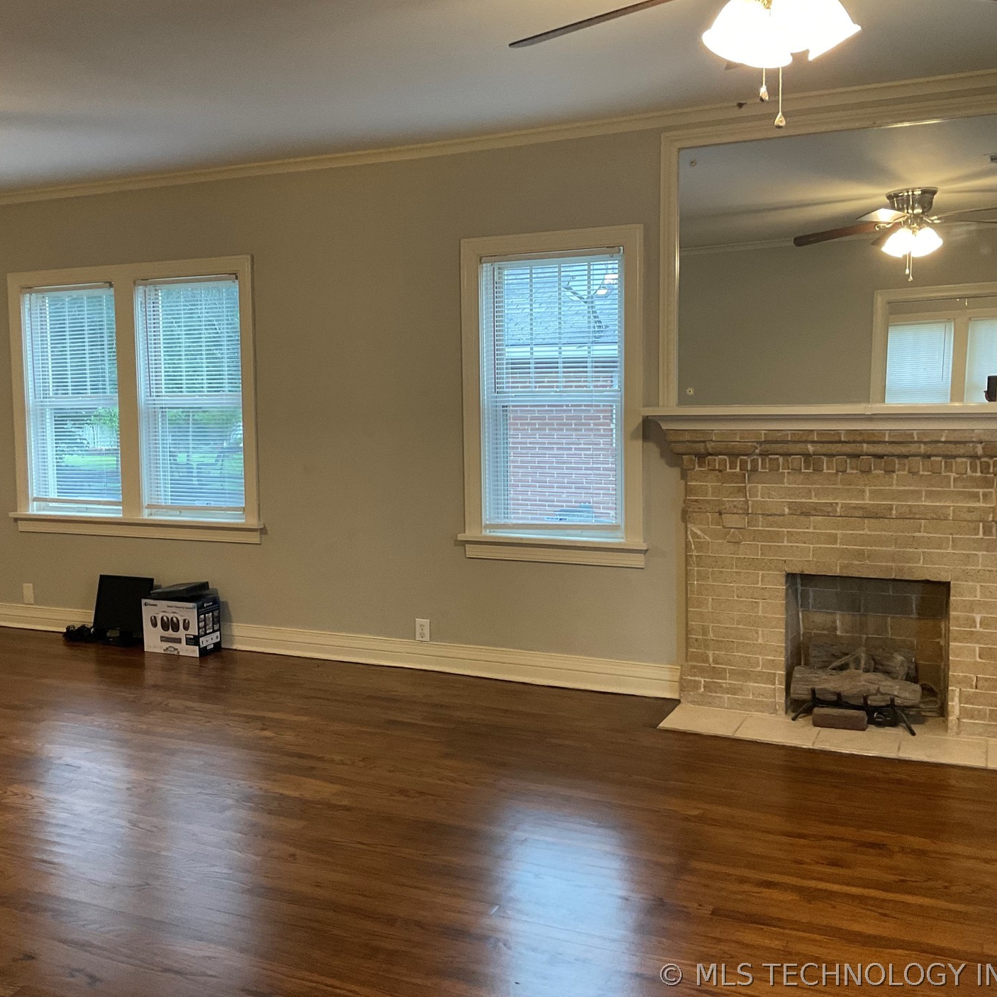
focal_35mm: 35
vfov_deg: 47.2
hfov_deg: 47.1
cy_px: 488
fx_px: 1140
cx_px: 435
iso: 100
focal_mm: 3
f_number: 1.8
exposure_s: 1/60
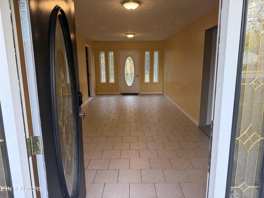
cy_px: 99
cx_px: 132
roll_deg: +0.3
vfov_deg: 56.8
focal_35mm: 24
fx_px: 183
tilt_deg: -12.2
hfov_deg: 71.6
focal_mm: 6.76
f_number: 1.78
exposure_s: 1/120
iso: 125
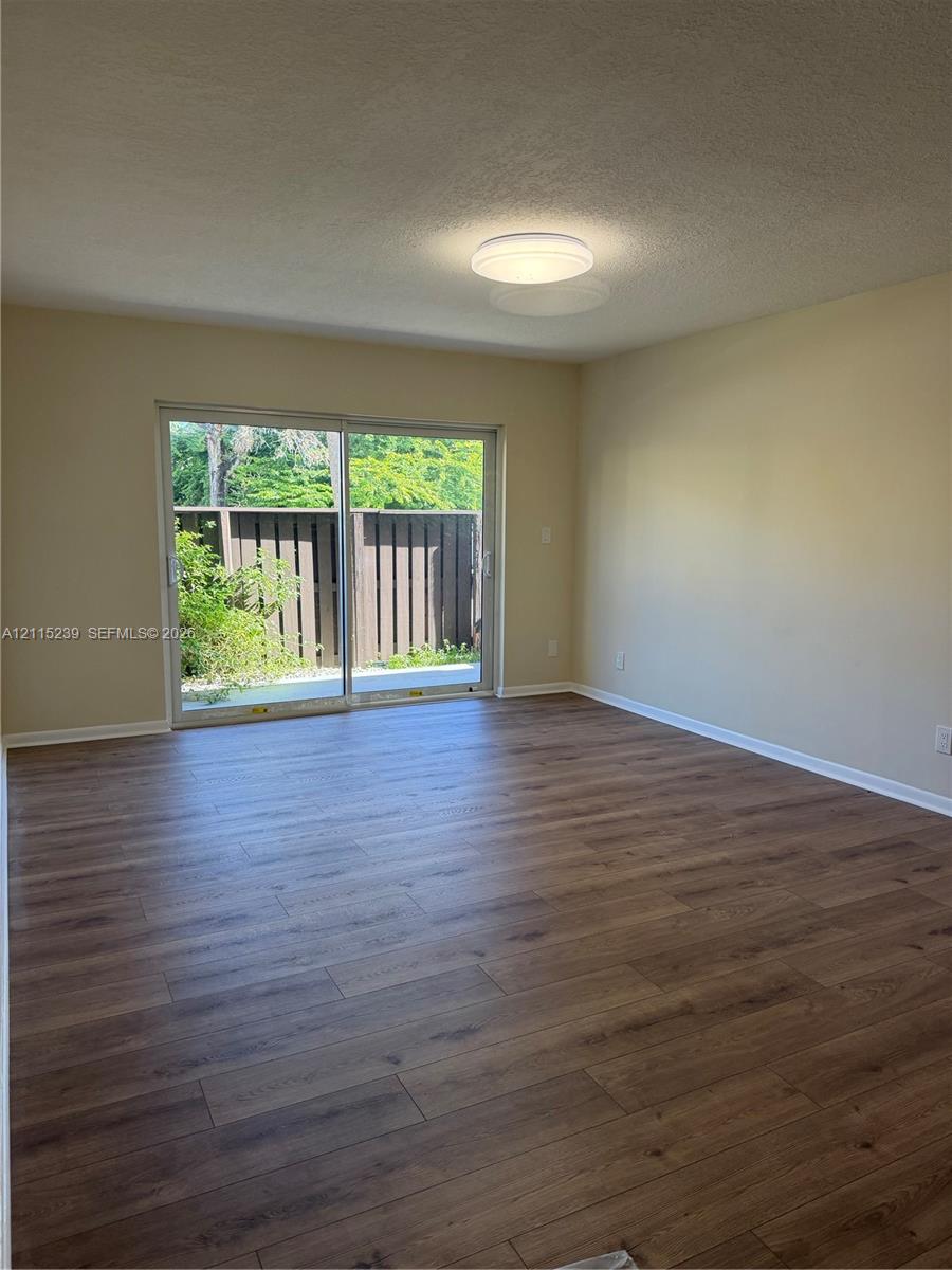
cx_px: 476
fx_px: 880
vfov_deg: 71.6
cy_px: 635
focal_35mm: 24
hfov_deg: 56.8
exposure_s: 1/188
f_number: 1.78
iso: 125
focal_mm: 6.76
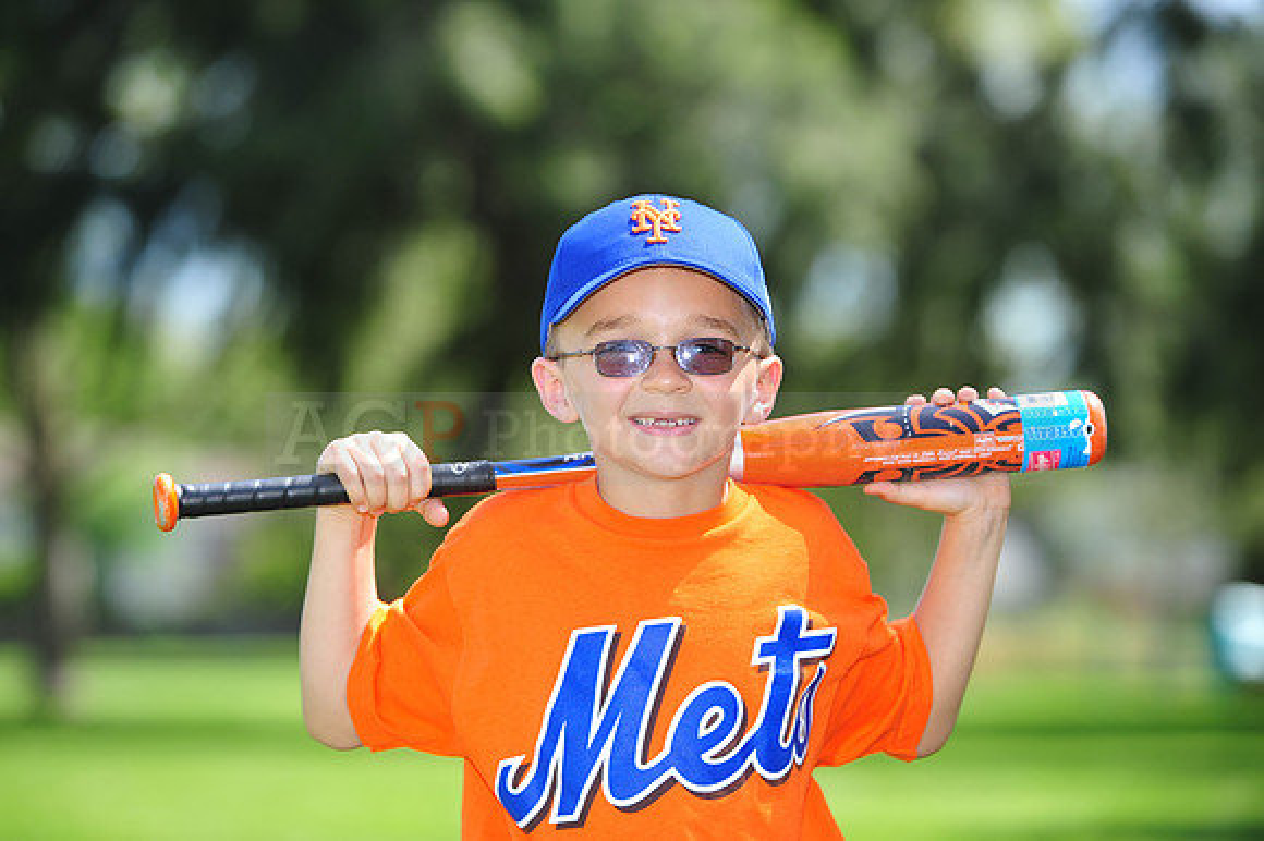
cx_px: 632
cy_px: 420
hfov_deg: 12.5
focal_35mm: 165
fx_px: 5790
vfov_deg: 8.3
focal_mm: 165
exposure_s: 1/500
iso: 200
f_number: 4.5
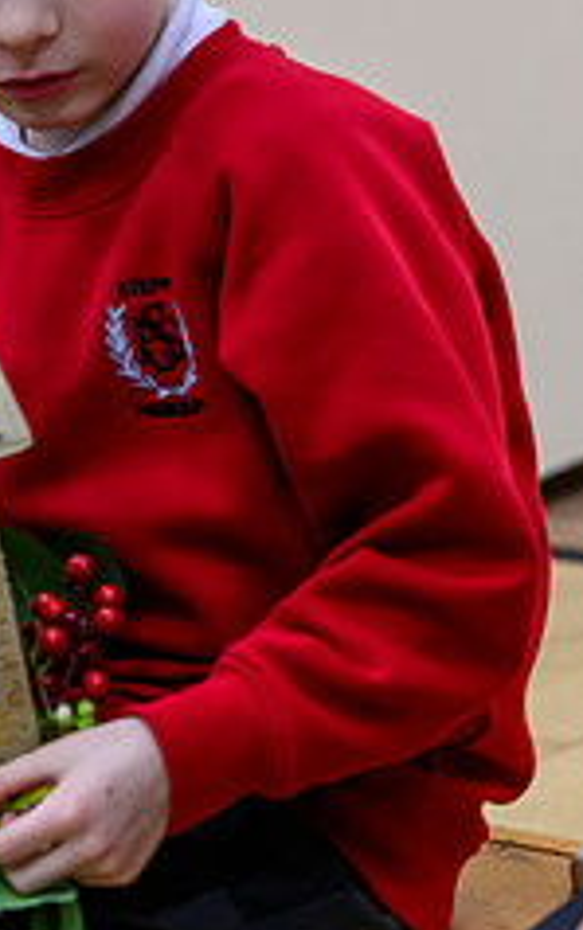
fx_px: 7414
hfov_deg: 4.5
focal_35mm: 292
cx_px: -363
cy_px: 189
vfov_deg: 7.2
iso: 2000
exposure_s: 1/200
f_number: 4
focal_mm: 100
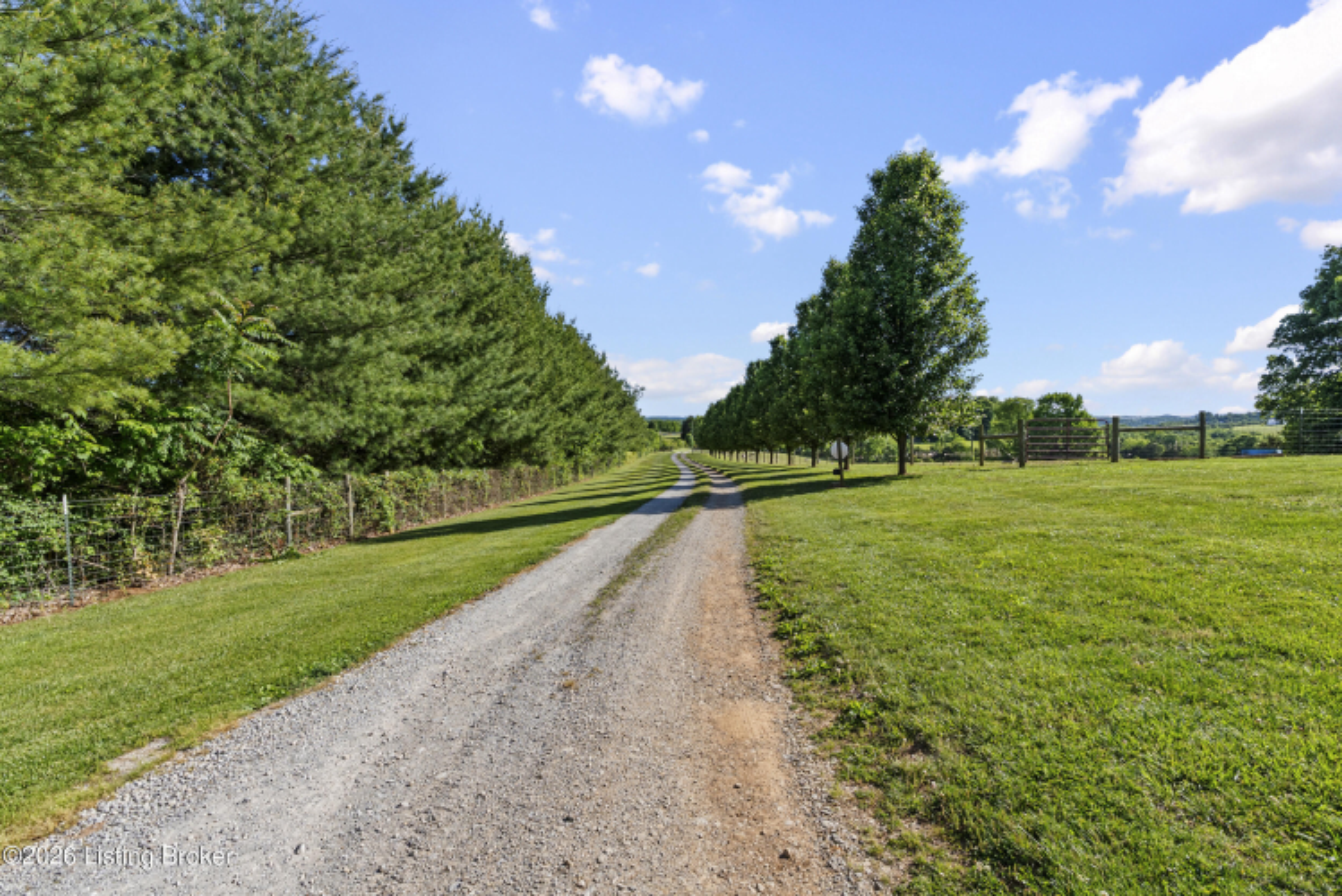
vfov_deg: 73.8
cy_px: 448
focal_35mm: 16
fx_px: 597
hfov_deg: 96.7
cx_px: 671
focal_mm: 16
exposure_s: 1/125
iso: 400
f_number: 11
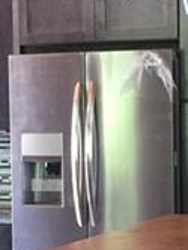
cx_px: 120
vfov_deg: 14.7
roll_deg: +1.3
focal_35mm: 134
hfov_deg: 11.1
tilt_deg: -3.5
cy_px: 151
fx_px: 968
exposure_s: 1/30
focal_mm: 4.15
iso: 160
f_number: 2.2
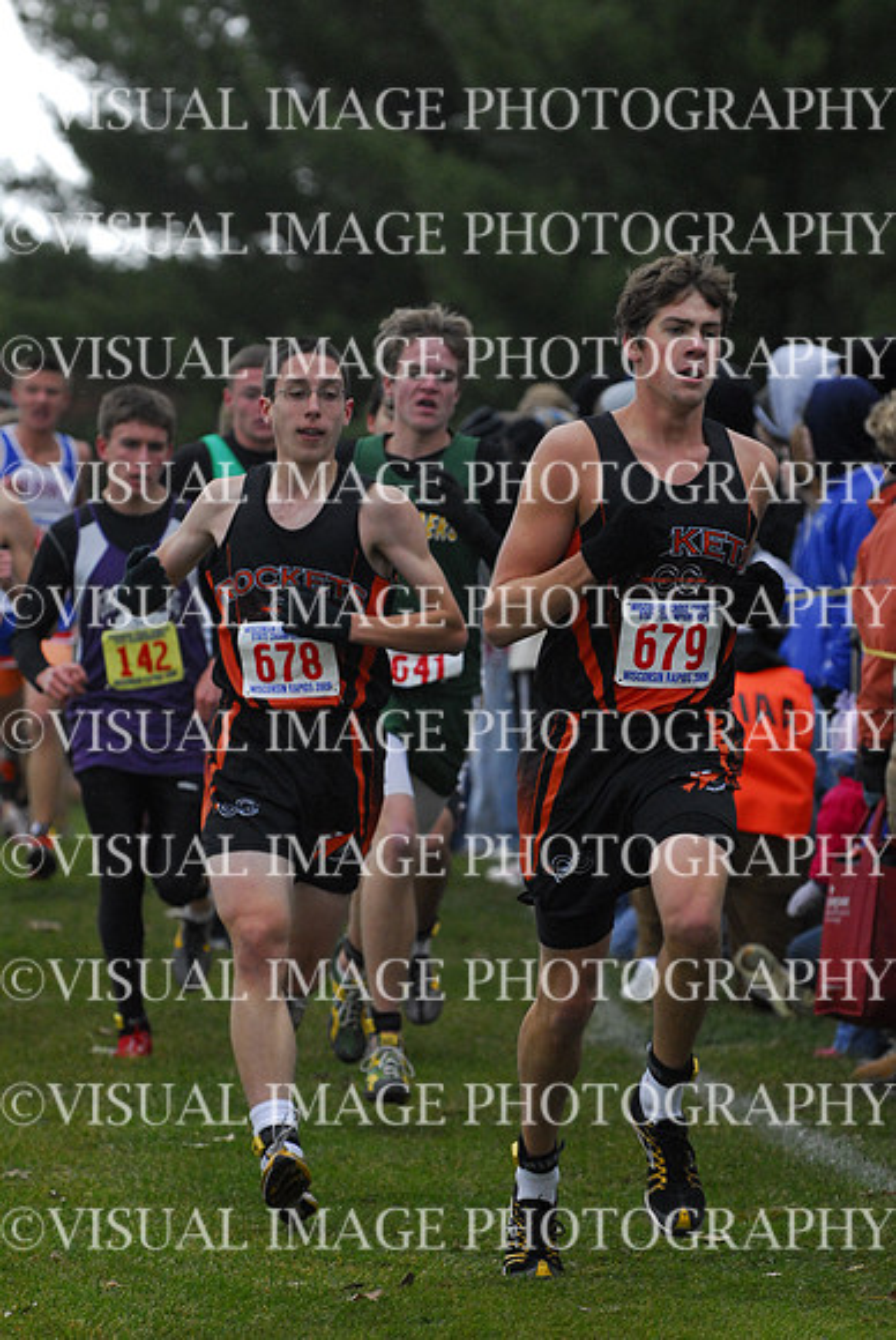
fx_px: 8938
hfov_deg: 5.7
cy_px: 670
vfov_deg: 8.6
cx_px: 448
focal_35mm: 240
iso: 800
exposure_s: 1/640
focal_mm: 160
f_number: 4
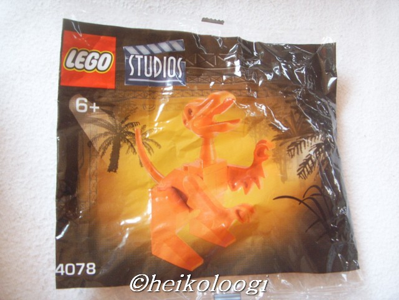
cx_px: 200
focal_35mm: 39
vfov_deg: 36.8
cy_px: 150
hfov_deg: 47.9
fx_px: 450
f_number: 3.5
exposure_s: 1/45
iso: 145
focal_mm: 6.6
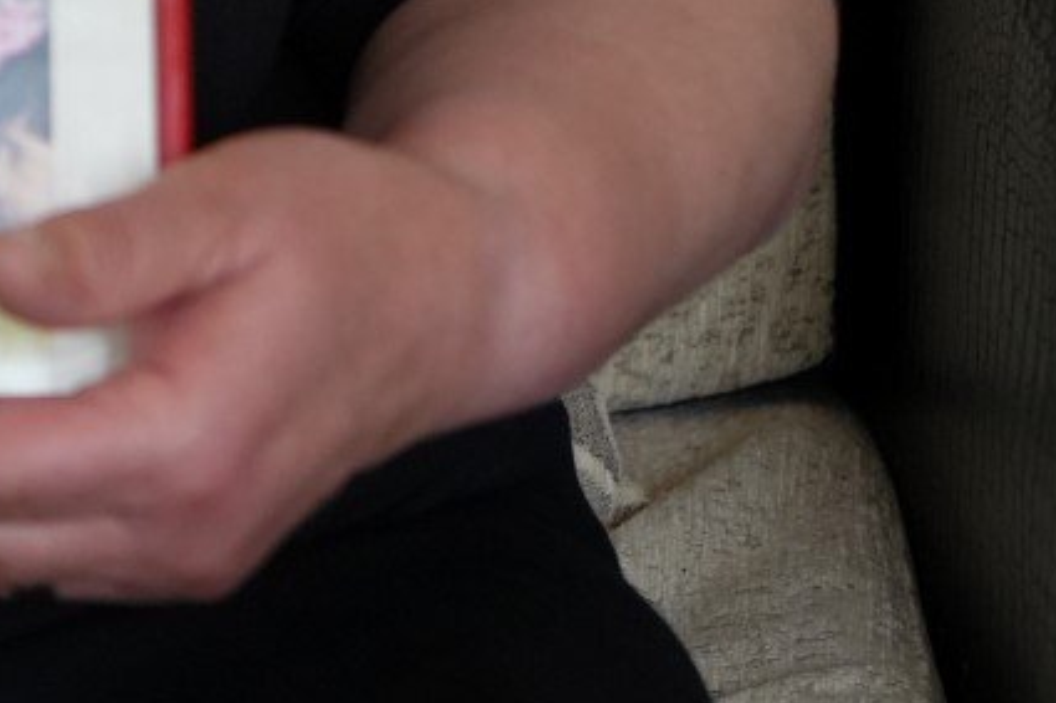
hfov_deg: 7.6
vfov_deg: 5.1
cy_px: 22
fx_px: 7829
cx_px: -276
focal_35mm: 267
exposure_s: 1/160
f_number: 4
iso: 2000
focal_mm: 70
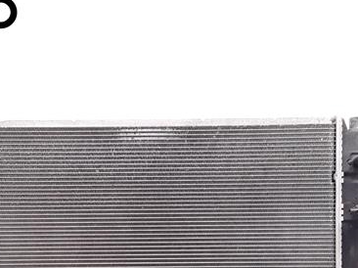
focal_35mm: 49
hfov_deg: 38.8
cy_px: 230
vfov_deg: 28.7
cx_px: 142
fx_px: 506
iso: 100
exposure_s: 1/100
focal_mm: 2.91
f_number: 1.9
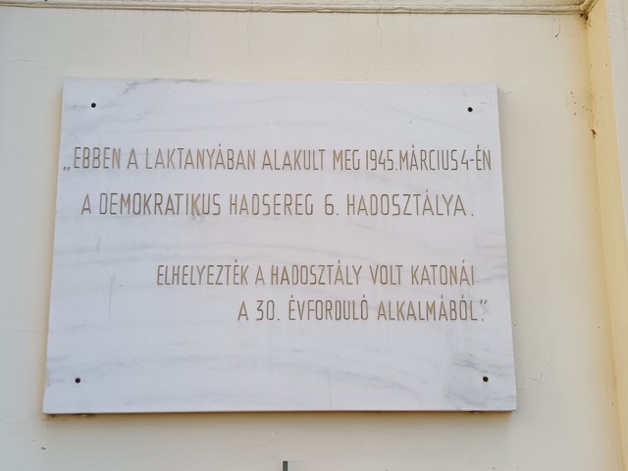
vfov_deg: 30.9
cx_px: 314
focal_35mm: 47
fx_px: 853
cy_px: 236
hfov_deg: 40.4
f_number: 1.75
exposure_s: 1/100
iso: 101
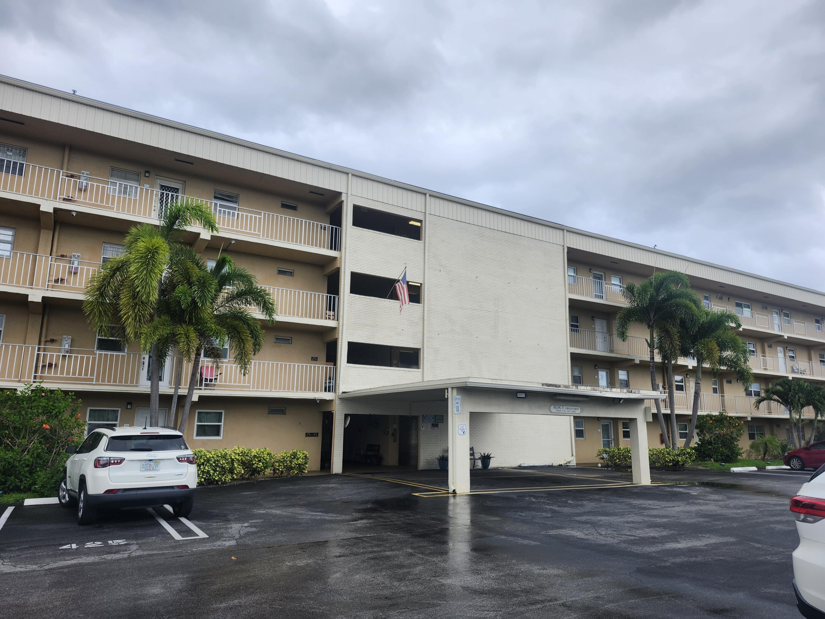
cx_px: 412
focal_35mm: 23
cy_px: 310
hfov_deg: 73.9
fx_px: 548
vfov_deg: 58.9
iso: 25
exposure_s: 1/475
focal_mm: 5.54
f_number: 1.8
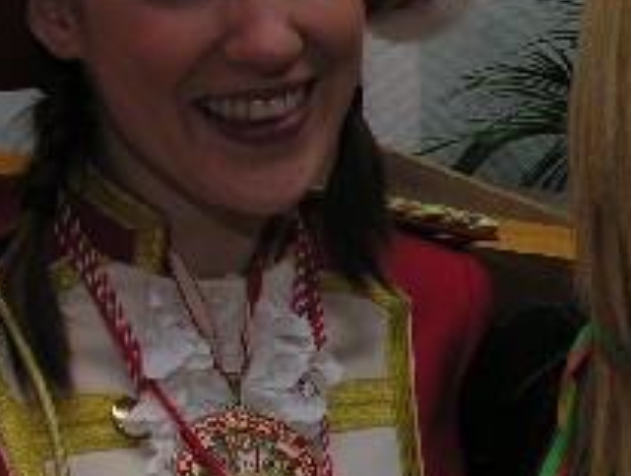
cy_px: 192
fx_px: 2465
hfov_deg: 13.8
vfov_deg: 11.0
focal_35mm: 135
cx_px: 908
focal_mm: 8.9
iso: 50
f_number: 4
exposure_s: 1/60.1
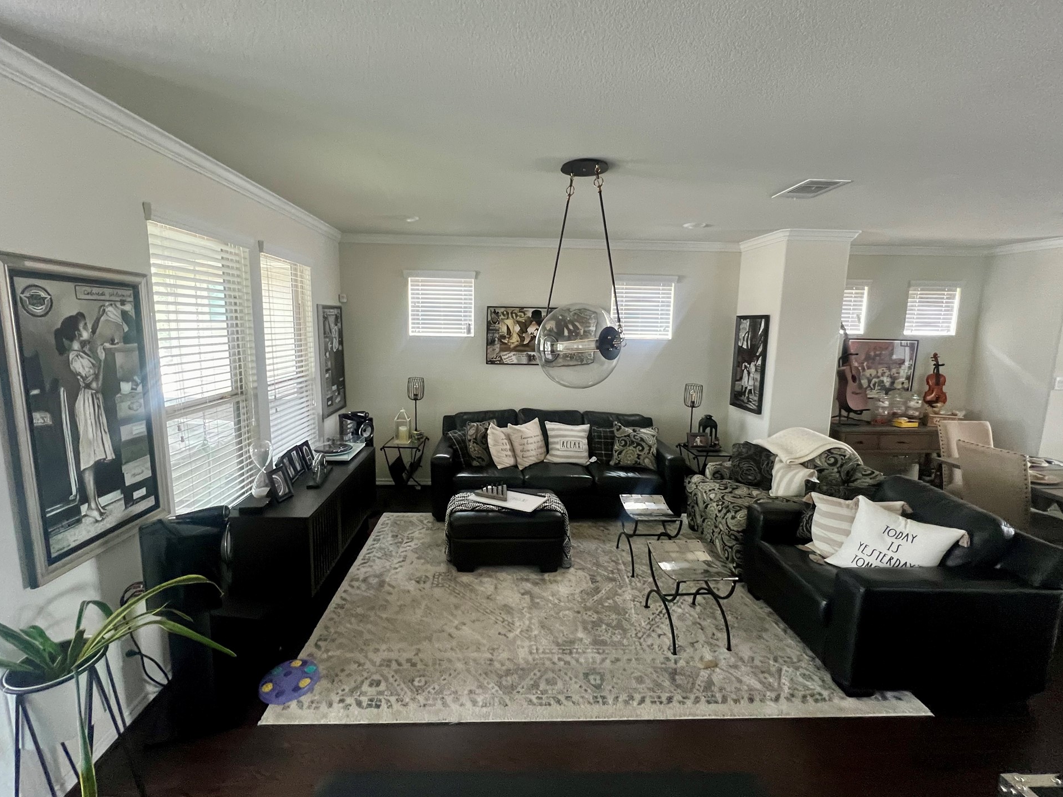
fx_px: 430
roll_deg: +0.4
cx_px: 516
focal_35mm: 14
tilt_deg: -9.3
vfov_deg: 85.7
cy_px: 391
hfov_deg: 102.0
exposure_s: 1/60
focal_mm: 1.57
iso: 400
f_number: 1.8
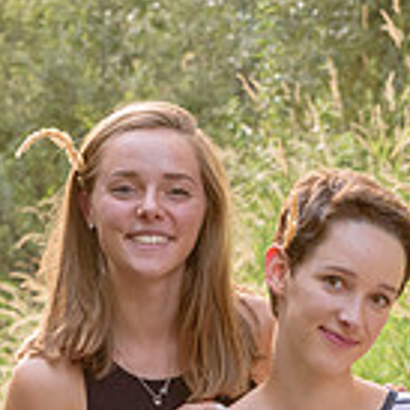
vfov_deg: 8.3
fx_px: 2801
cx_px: 275
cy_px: 434
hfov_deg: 8.4
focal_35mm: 209
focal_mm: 55
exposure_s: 1/125
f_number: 7.1
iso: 1600
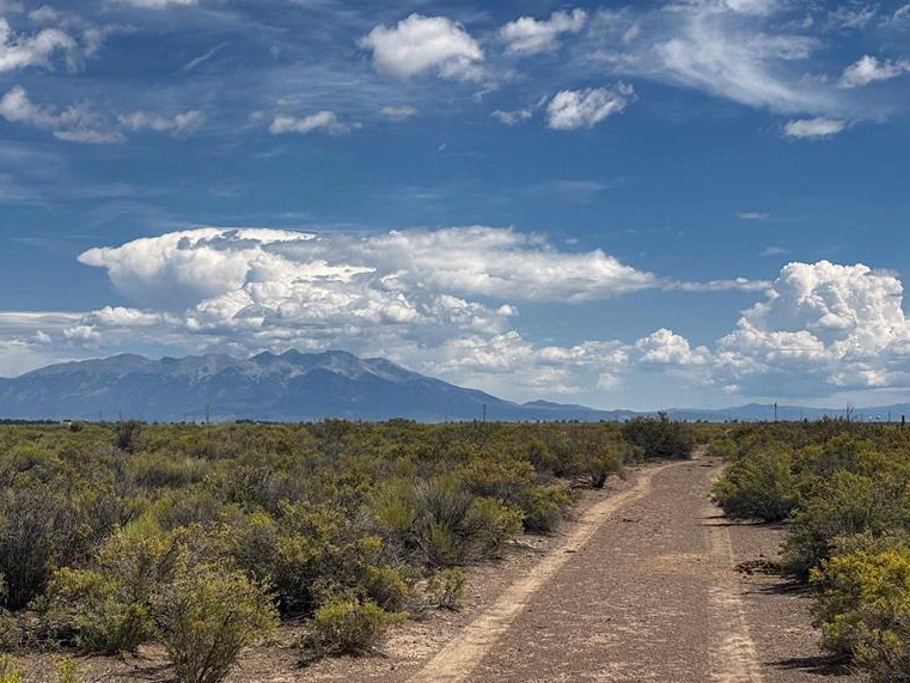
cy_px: 422
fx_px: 1840
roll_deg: +0.1
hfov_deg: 27.8
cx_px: 474
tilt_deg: -0.7
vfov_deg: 21.0
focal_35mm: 70
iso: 40
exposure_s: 1/5348
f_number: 1.6
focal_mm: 5.96
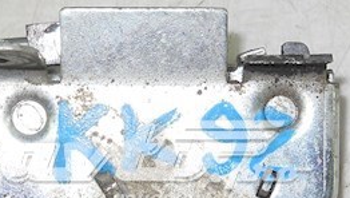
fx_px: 1013
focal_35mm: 109
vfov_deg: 11.1
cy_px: 161
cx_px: 152
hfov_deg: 19.6
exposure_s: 1/40
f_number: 5.5
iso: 80
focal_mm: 6.72
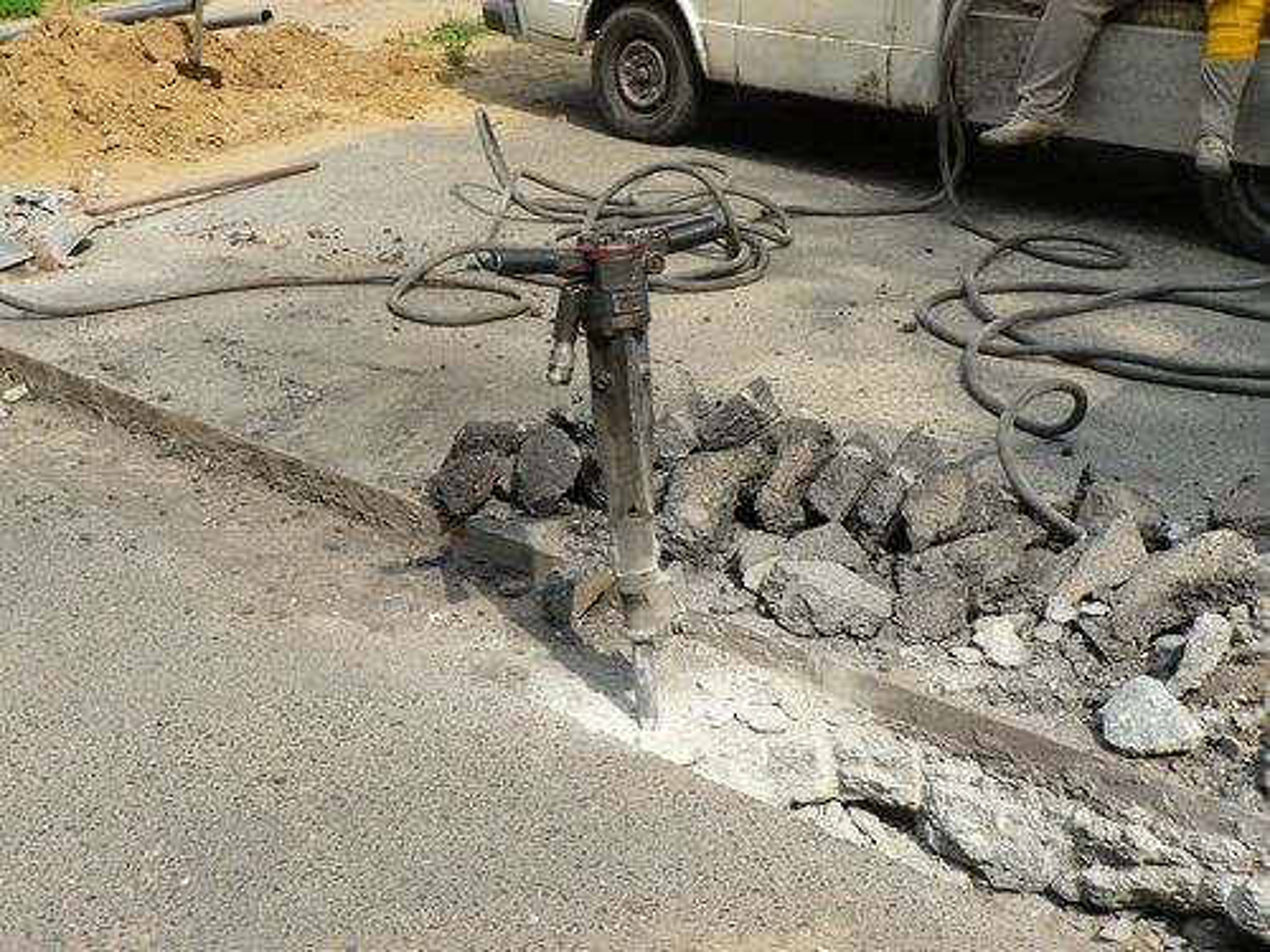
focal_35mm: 48
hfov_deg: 39.7
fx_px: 1761
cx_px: 635
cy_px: 476
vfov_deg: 30.3
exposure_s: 1/640
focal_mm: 8.2
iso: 200
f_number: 5.6
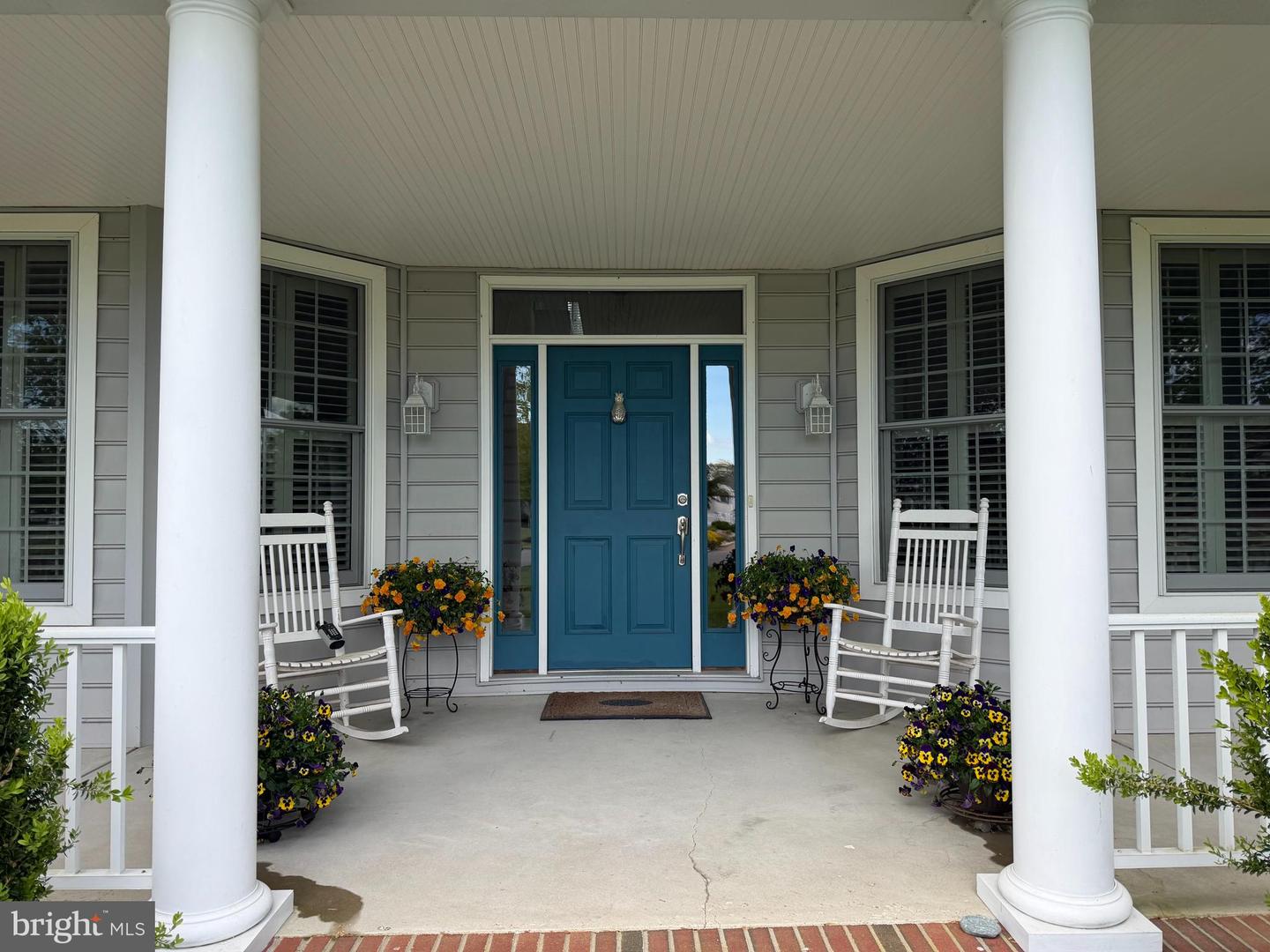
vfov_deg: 56.8
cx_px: 635
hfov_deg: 71.6
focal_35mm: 24
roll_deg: +0.8
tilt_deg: +1.9
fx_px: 881
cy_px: 476
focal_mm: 6.76
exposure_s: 1/868
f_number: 1.78
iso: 80
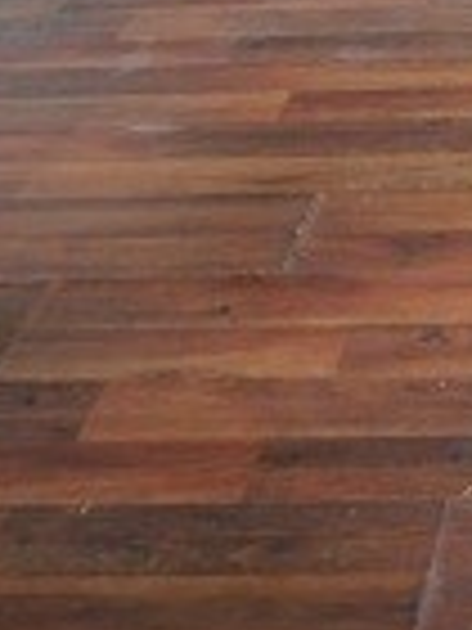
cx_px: 679
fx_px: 1400
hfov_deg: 17.5
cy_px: -99
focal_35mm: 77
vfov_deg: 23.4
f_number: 2.8
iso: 200
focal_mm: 4.3
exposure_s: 1/30
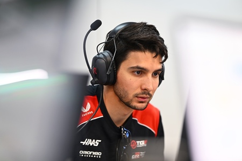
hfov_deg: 15.2
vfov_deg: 10.1
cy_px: 80
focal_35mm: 135
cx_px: 121
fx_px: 906
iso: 800
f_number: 2
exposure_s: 1/125
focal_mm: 135
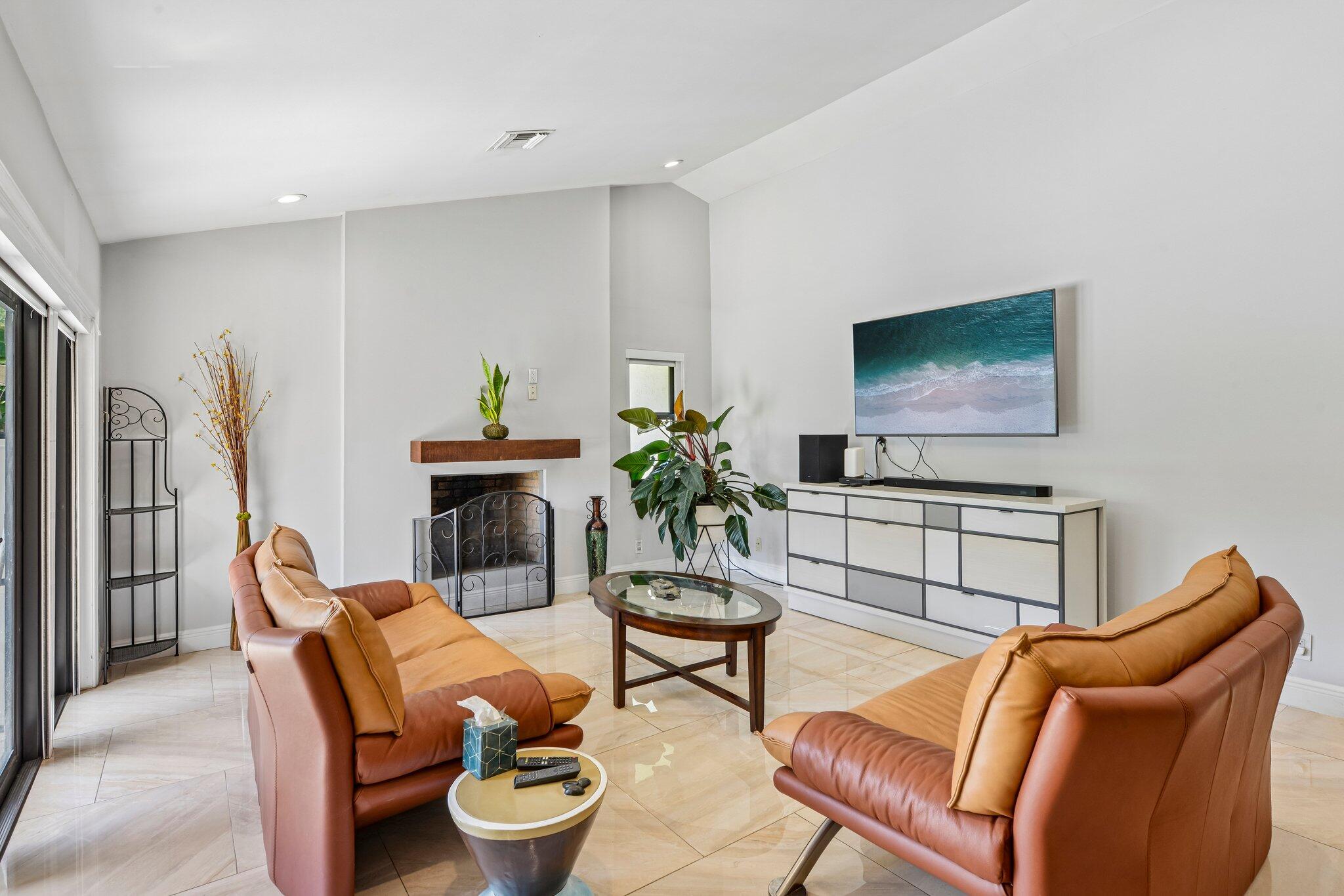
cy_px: 448
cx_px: 672
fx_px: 672
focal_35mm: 18
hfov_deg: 90.0
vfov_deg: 67.4
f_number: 9
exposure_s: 1/13
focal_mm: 18
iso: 200
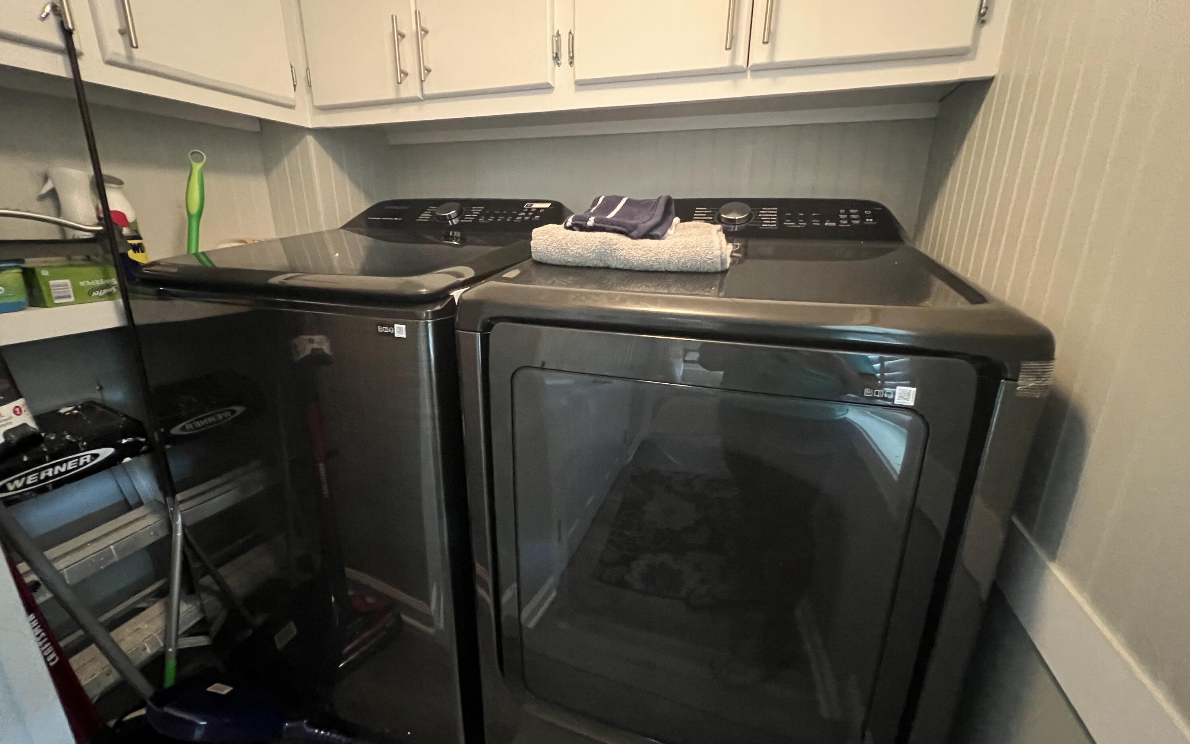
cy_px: 362
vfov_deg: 78.6
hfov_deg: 105.3
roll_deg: -0.4
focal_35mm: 14
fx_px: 454
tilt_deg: -16.8
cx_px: 598
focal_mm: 1.57
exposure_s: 1/30
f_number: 1.8
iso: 1250
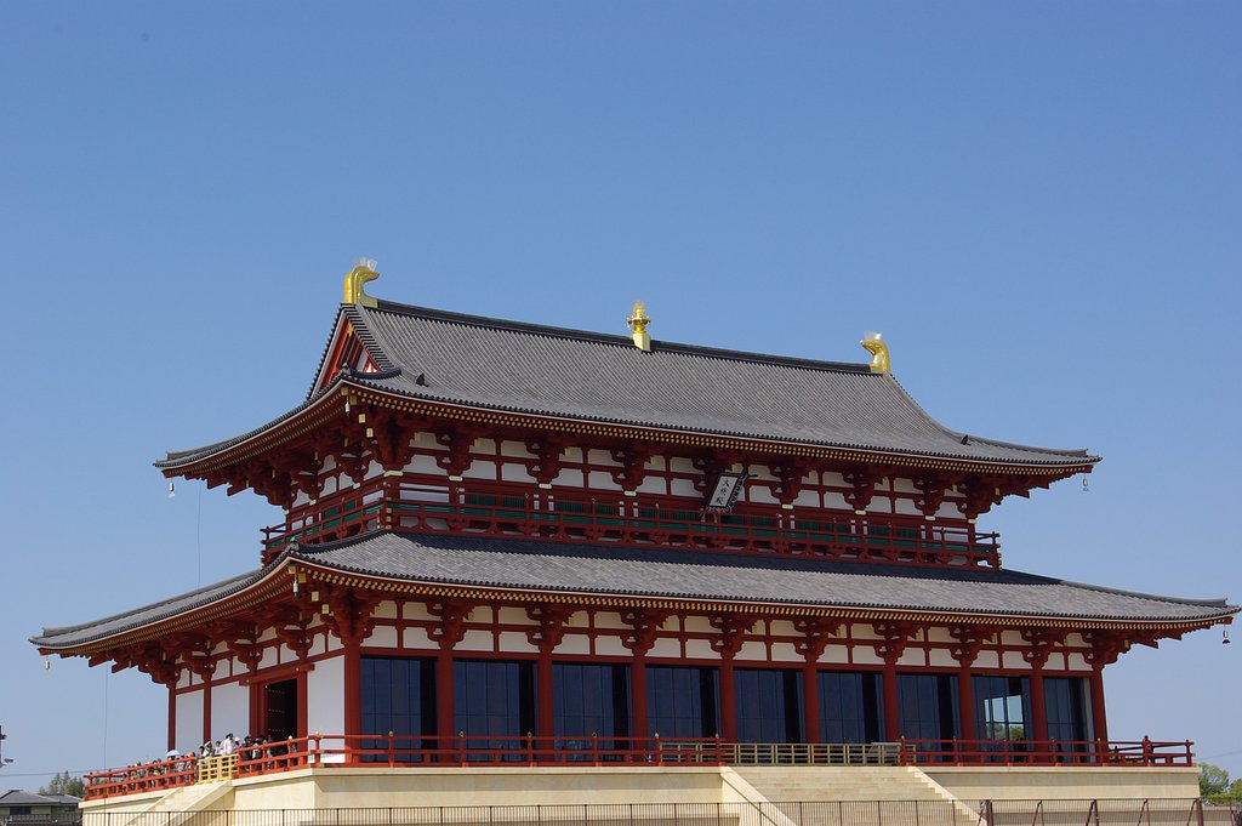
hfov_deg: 33.4
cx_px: 621
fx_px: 2068
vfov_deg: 22.6
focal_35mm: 60
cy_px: 413
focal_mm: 40
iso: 100
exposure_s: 1/90
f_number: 13
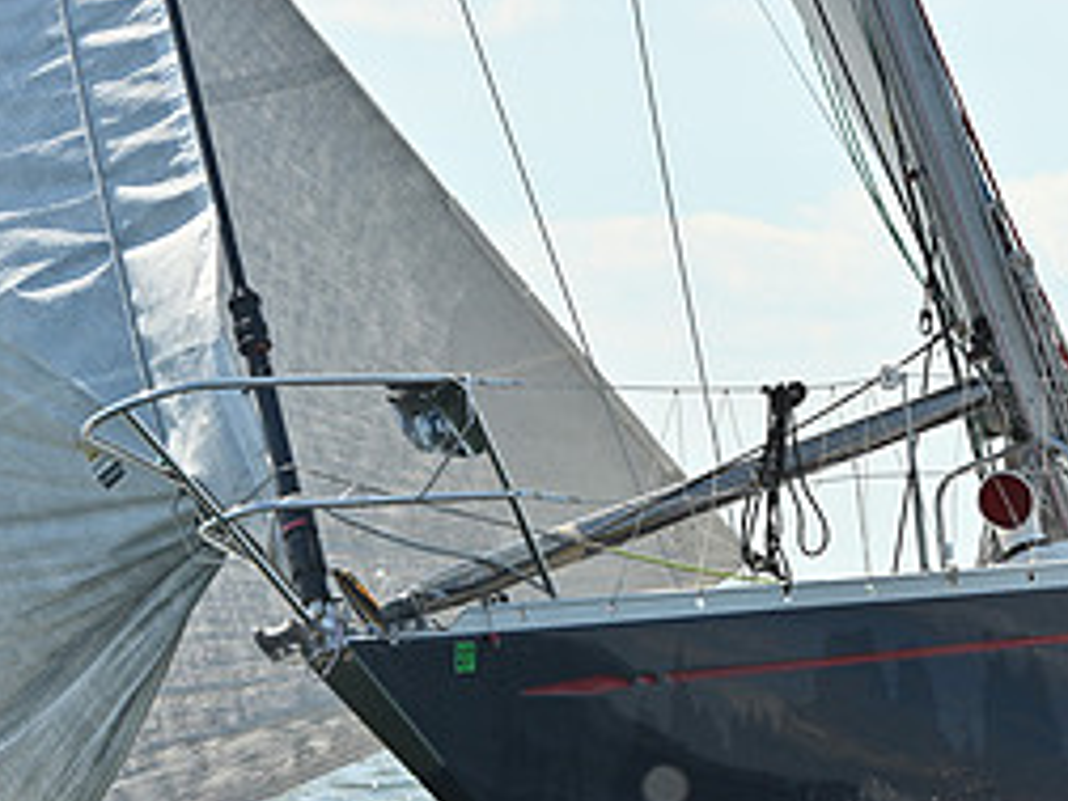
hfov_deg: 7.1
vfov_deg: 5.4
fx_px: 8546
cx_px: 1144
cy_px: 536
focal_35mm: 277
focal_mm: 125
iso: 250
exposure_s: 1/1250
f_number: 8
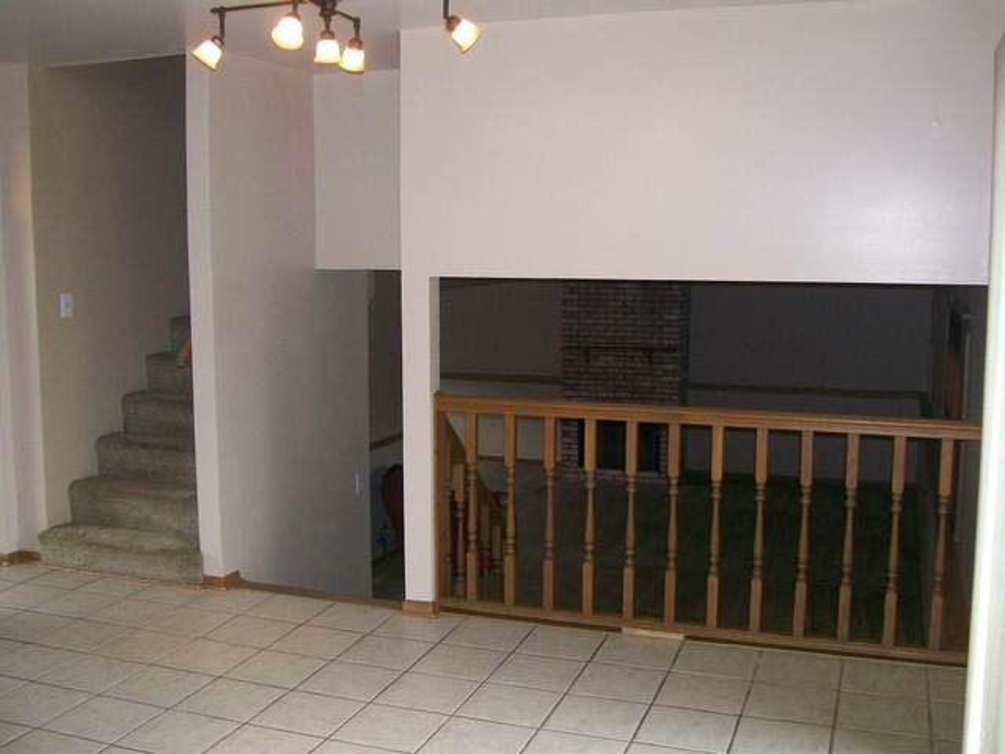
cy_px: 377
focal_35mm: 36
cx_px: 502
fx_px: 1045
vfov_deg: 39.7
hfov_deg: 51.4
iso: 140
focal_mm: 6
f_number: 2.7
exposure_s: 1/64
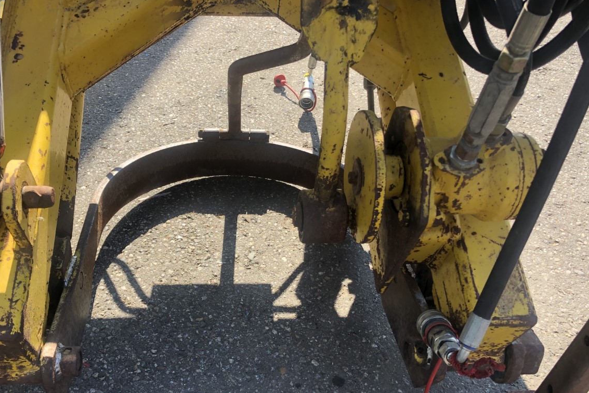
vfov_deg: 35.9
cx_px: 240
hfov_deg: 51.6
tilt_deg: -39.1
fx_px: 605
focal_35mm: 37
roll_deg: -1.8
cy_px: 229
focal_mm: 4
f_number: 1.8
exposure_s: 1/281
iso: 20
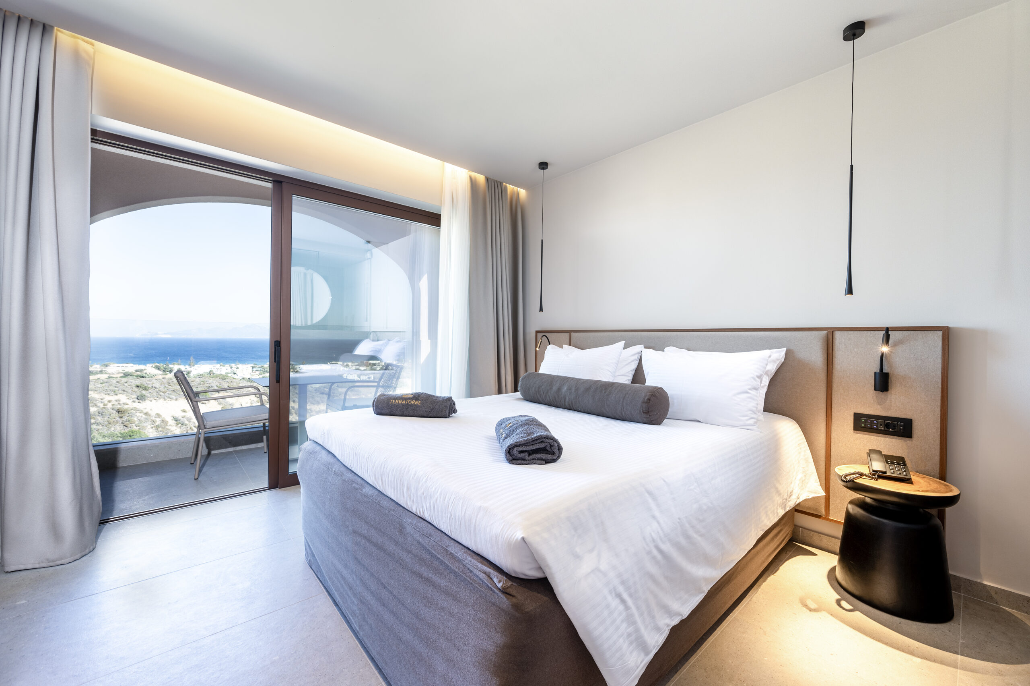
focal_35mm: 14
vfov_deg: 81.1
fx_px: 400
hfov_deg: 104.3
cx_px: 515
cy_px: 343
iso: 200
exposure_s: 1/60
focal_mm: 14
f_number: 8
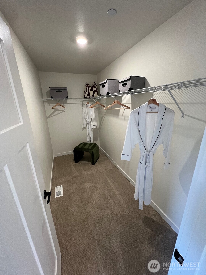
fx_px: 103
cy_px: 138
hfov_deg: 89.9
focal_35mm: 13
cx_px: 103
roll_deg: +1.2
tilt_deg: -17.3
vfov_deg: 106.2
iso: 200
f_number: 1.8
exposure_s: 1/60
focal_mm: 1.57
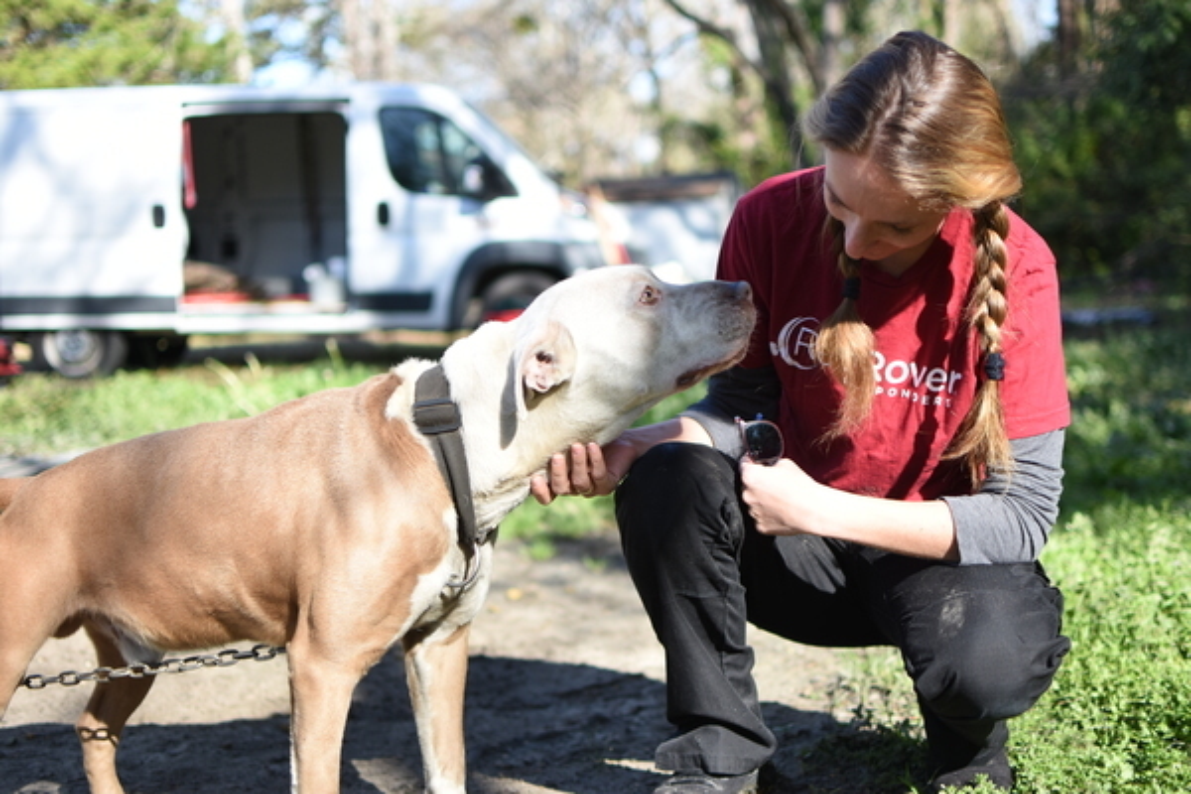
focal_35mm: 52
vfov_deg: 25.8
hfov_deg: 37.9
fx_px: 1737
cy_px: 397
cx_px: 596
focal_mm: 35
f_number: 1.8
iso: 200
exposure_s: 1/1600
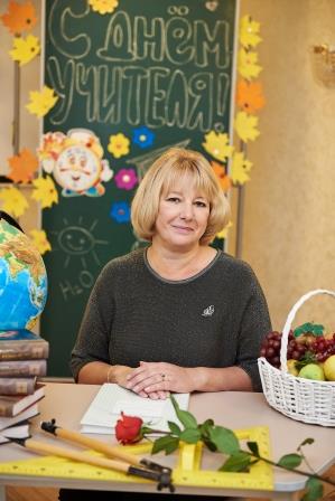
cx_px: 168
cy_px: 250
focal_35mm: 55
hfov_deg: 24.6
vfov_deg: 36.2
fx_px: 767
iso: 250
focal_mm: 55
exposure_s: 1/200
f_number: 2.8
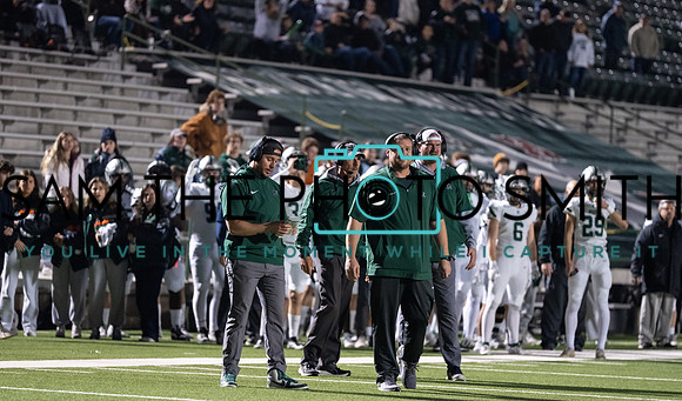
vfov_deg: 5.9
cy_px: 231
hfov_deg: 9.9
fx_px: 3922
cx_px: 346
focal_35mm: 214
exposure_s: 1/1250
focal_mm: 200
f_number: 2.8
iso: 5000
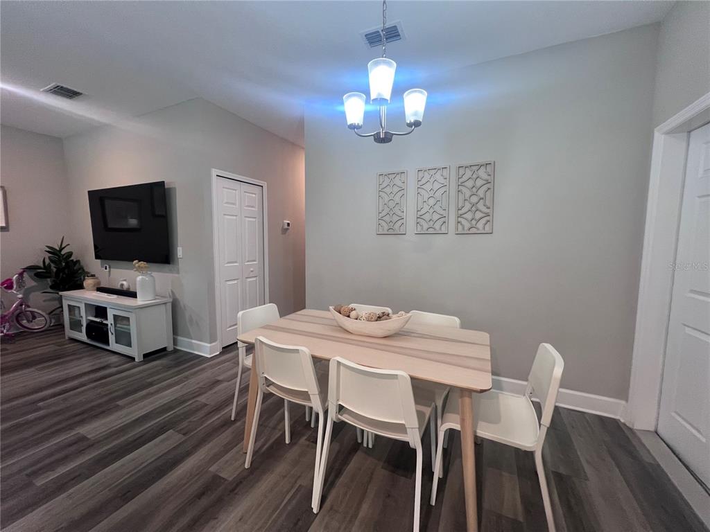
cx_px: 355
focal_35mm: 13
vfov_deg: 89.9
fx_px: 267
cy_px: 266
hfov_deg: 106.2
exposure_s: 1/60
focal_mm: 1.57
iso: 200
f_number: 1.8
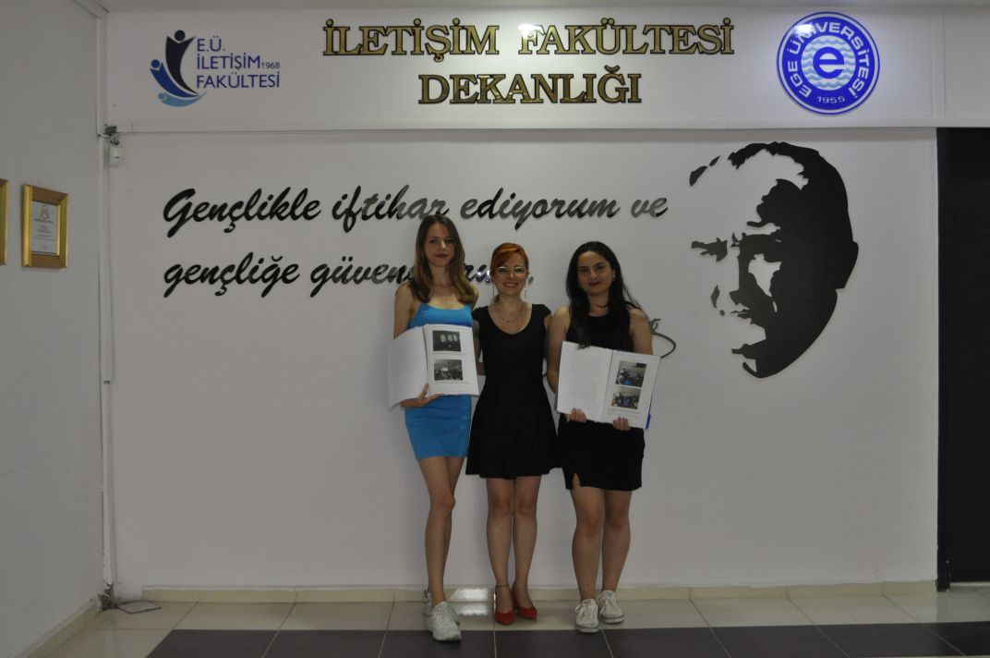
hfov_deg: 53.2
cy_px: 329
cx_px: 495
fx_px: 989
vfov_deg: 36.8
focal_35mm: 36
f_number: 4.5
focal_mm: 24
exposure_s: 1/100
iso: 1250
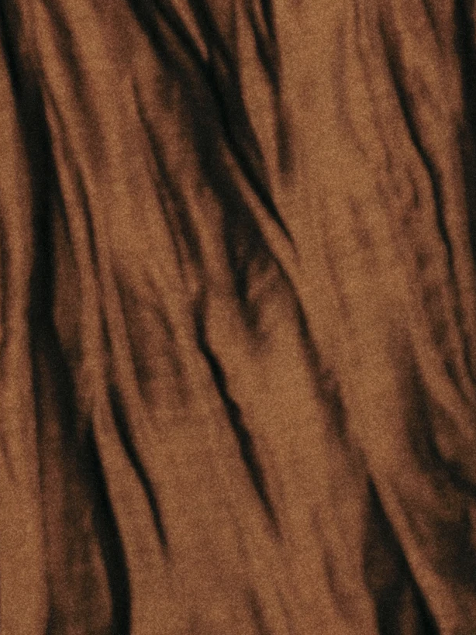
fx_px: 5850
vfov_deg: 6.2
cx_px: 181
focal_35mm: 319
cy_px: -195
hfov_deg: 4.7
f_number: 5
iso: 2000
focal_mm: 64
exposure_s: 1/200
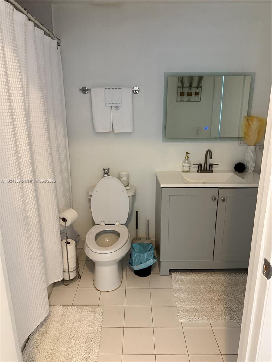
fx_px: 251
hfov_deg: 56.8
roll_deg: -0.1
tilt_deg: -14.4
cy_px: 181
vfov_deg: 71.6
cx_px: 136
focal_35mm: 24
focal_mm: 6.76
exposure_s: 1/60
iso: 640
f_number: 1.78
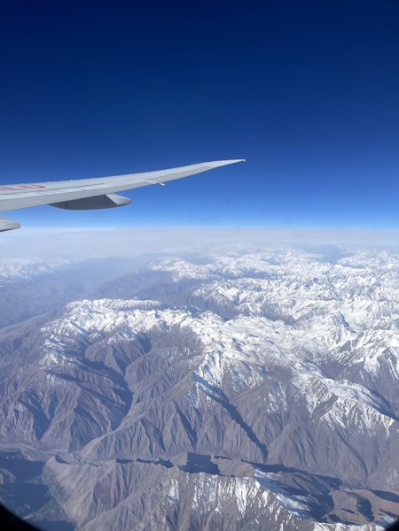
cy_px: 266
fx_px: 384
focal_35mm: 25
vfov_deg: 69.4
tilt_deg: -7.1
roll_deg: -0.8
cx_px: 200
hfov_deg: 54.9
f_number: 1.6
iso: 32
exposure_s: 1/4049
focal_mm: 5.1
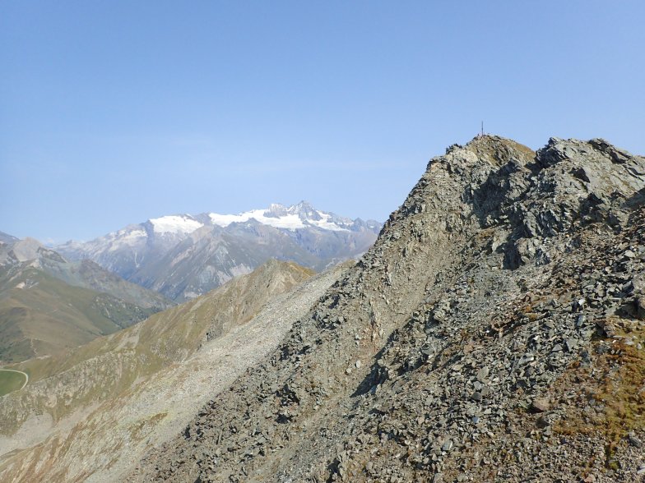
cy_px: 242
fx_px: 466
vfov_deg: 54.9
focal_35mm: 25
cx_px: 322
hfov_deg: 69.4
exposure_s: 1/500
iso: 250
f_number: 8
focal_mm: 4.5
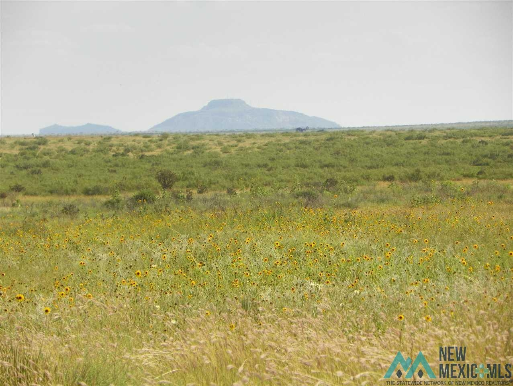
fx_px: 3827
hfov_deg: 7.7
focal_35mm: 258
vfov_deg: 5.8
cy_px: 193
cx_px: 256
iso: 64
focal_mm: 45.8
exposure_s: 1/640
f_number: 5
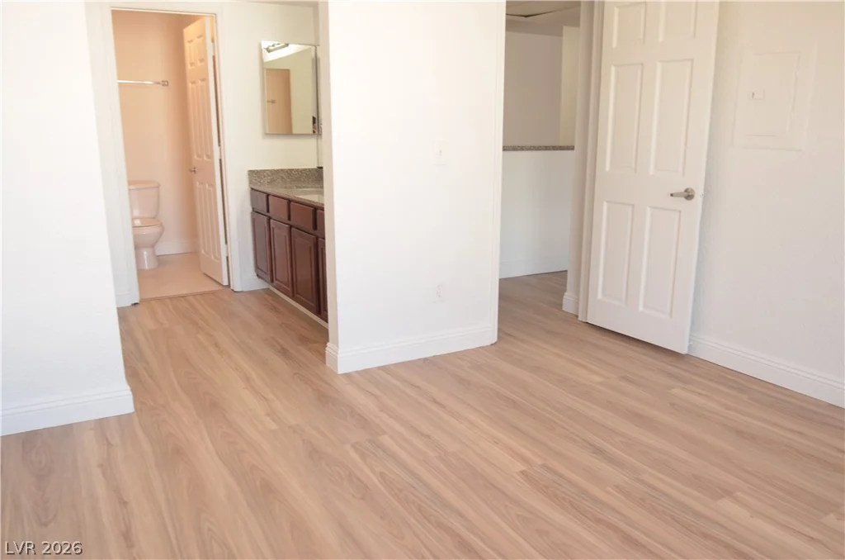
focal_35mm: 27
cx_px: 422
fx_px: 632
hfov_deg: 67.5
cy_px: 280
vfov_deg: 47.7
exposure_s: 1/30
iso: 200
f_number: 3.5
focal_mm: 18
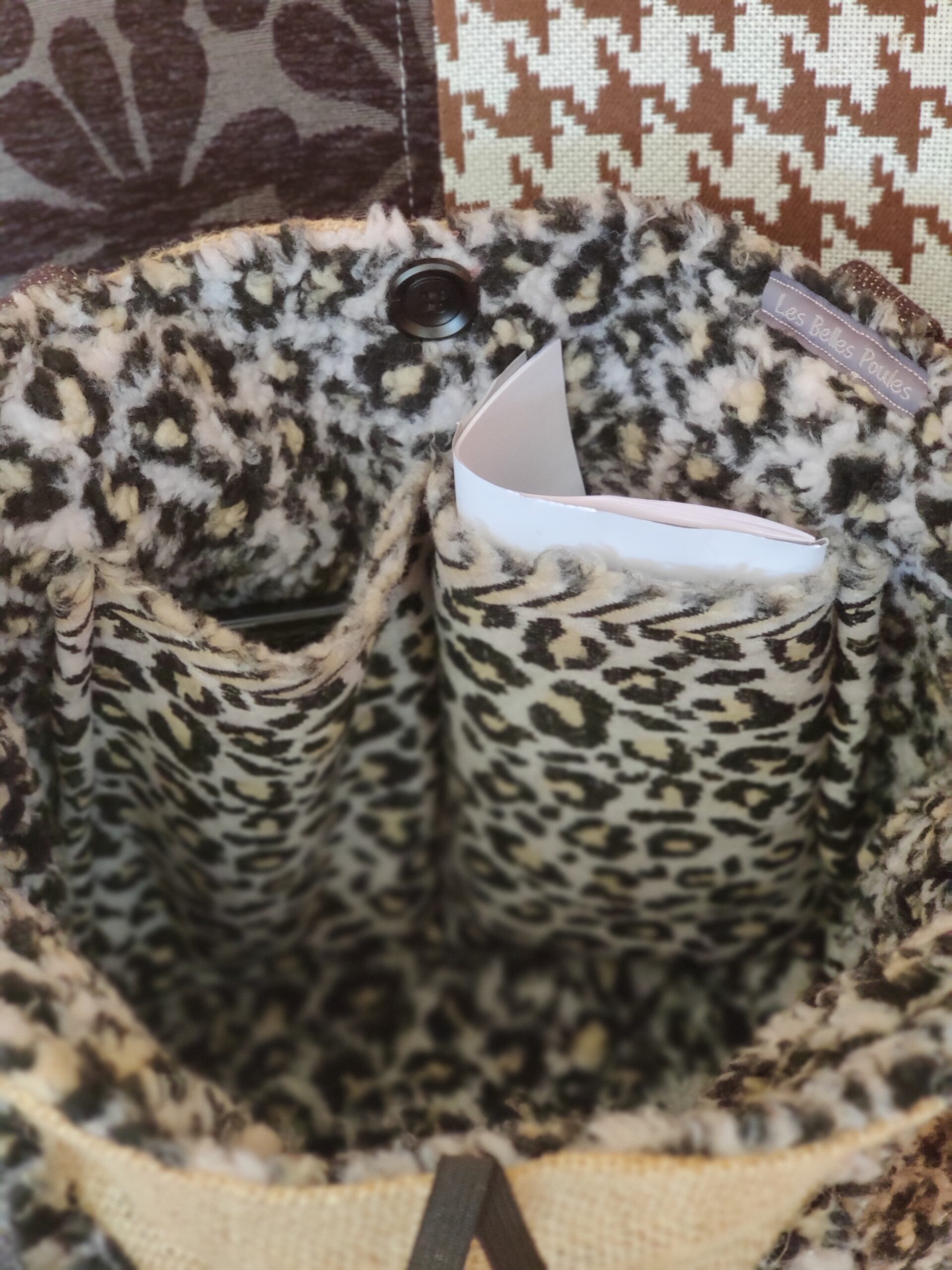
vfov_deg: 26.3
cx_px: 476
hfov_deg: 19.9
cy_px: 635
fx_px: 2714
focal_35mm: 74
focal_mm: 6.95
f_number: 2.44
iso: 2500
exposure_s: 1/33
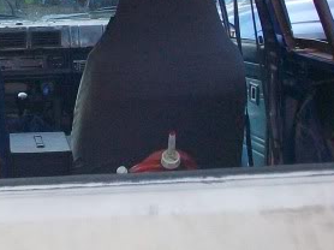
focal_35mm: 118
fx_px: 1138
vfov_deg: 12.4
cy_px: -16
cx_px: 82
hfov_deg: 16.6
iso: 120
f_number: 2.8
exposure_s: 1/80
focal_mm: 5.7
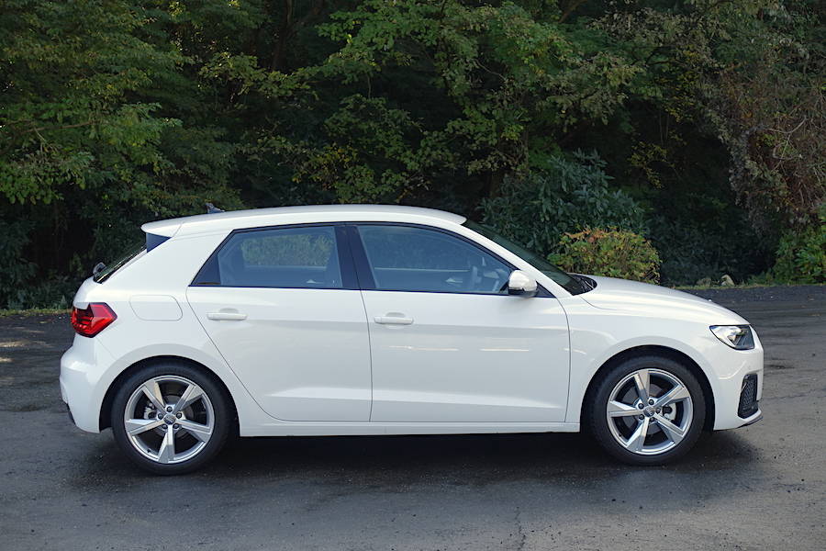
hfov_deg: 33.9
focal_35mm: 59
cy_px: 276
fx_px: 1354
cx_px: 413
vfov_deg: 23.0
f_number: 4
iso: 125
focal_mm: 21.79
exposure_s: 1/250
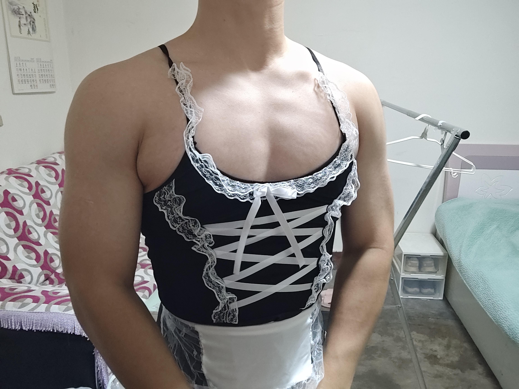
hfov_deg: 65.3
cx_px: 260
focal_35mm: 27
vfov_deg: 51.4
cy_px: 194
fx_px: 405
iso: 322
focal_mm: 3.74
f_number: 2.45
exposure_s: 1/33.3
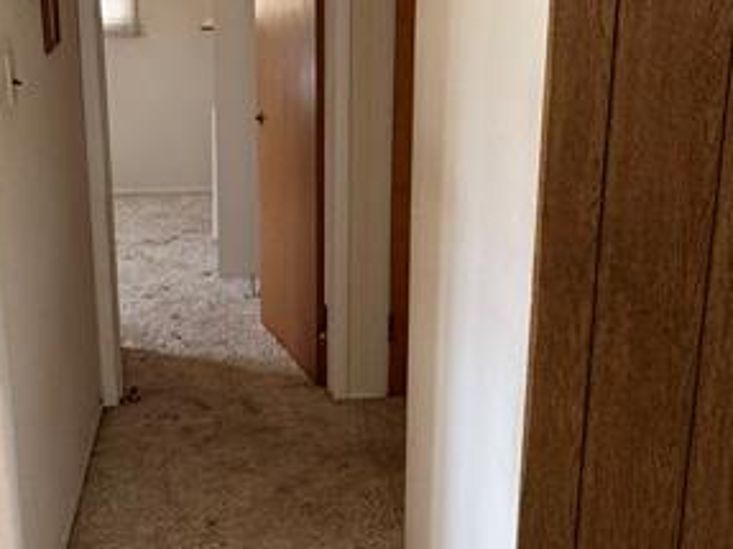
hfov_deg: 37.9
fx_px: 1058
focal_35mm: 50
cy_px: 263
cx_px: 263
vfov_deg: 29.1
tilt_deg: -16.1
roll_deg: +1.1
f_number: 2.2
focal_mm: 2.22
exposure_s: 1/64
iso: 320
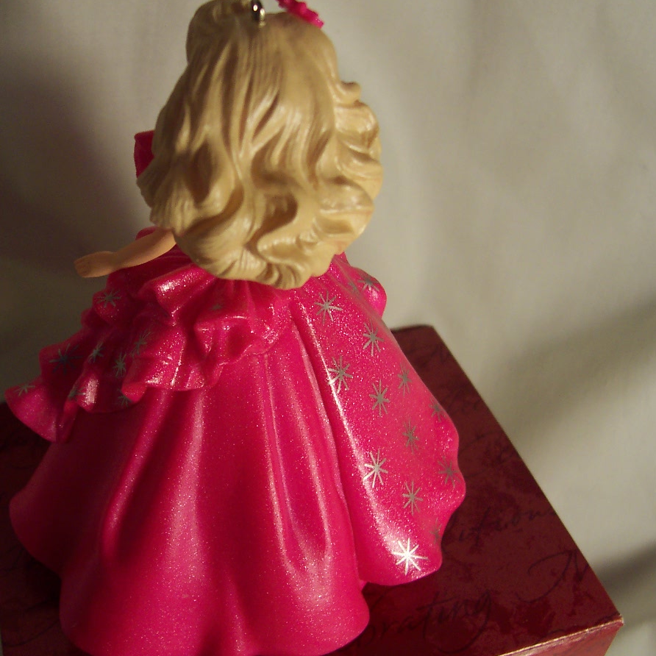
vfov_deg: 38.3
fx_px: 943
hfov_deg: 38.1
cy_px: 328
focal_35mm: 44
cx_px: 241
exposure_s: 1/180
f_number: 2.8
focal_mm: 5.6
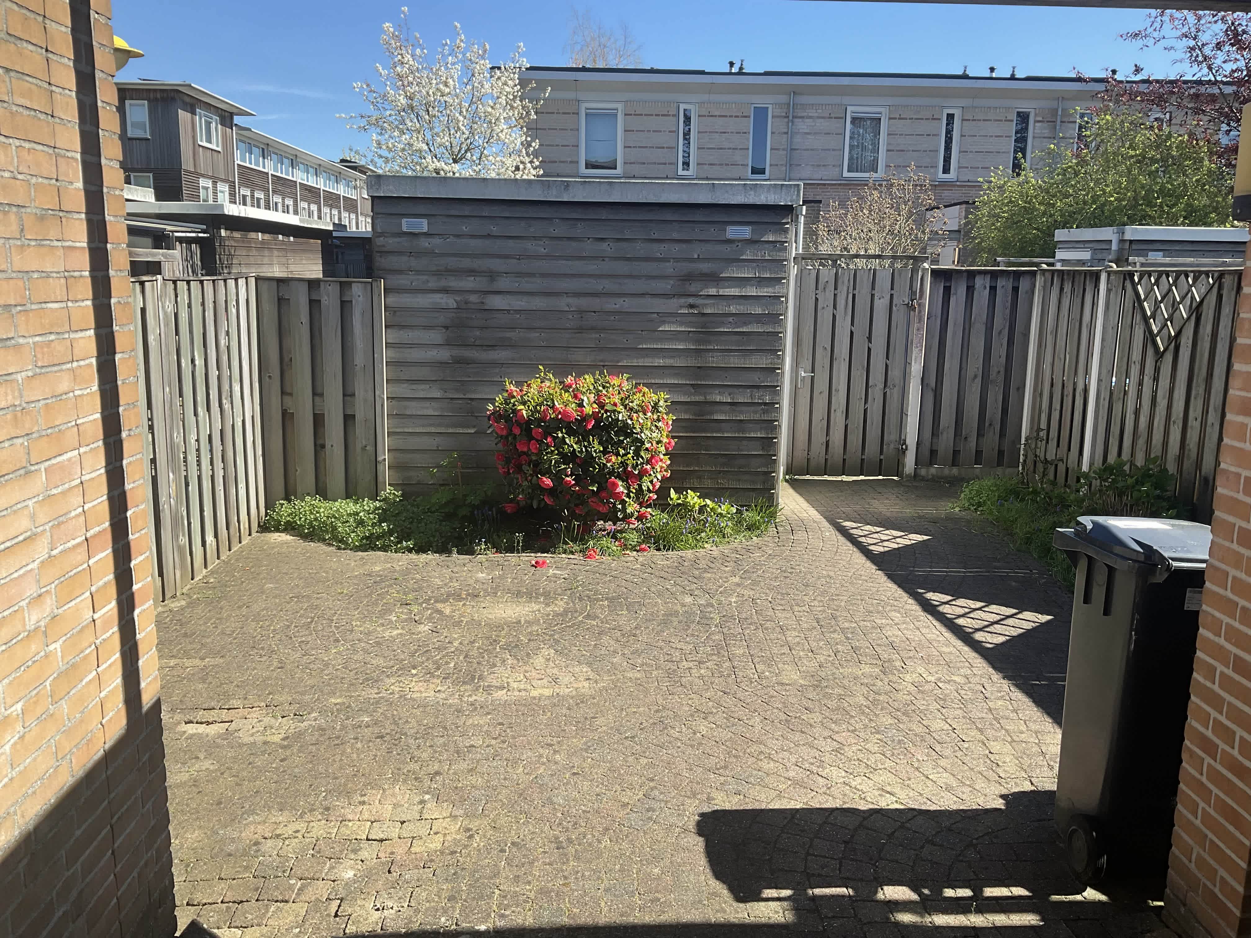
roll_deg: -0.7
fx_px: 1048
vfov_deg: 48.2
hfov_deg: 61.7
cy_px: 469
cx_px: 626
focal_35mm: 29
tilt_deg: -11.6
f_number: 1.8
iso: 16
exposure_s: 1/691
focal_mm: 3
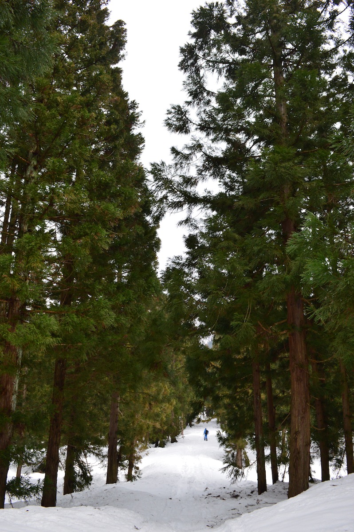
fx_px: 443
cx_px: 177
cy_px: 266
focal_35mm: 30
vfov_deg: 62.0
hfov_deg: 43.5
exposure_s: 1/200
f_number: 10
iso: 400
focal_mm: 20
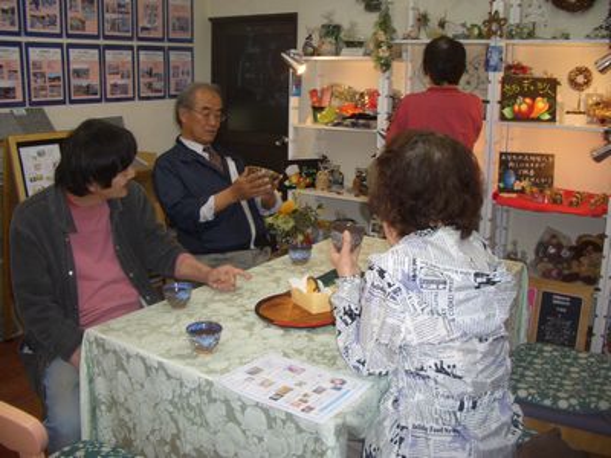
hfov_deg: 52.6
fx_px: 618
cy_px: 229
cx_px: 306
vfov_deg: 40.7
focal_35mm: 35
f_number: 2.6
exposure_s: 1/60
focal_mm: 5.8
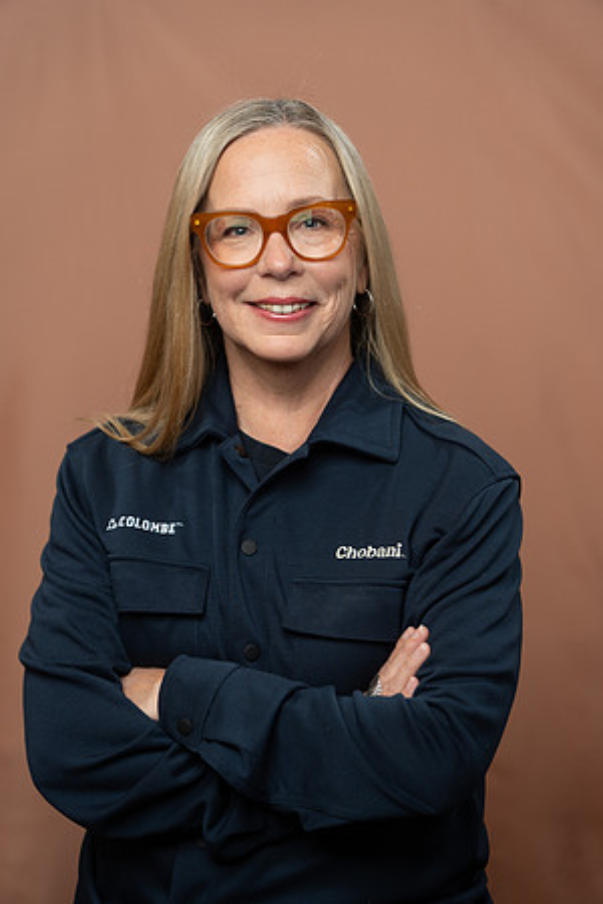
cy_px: 452
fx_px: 2336
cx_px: 302
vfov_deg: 21.9
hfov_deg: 14.7
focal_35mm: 93
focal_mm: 93
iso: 320
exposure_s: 1/160
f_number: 4
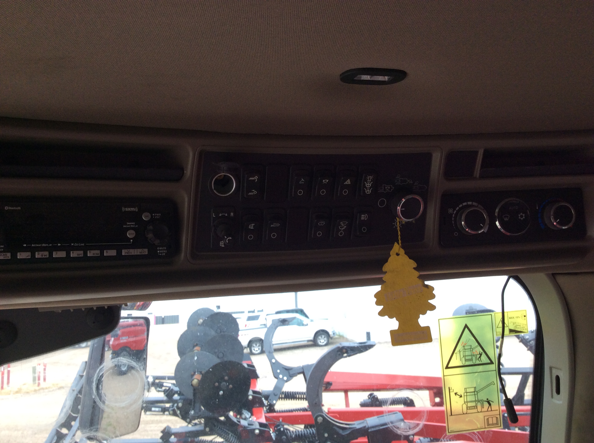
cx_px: 297
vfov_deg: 44.1
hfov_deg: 56.9
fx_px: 548
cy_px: 222
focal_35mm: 32
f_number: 2.4
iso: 40
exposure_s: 1/120
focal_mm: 3.3
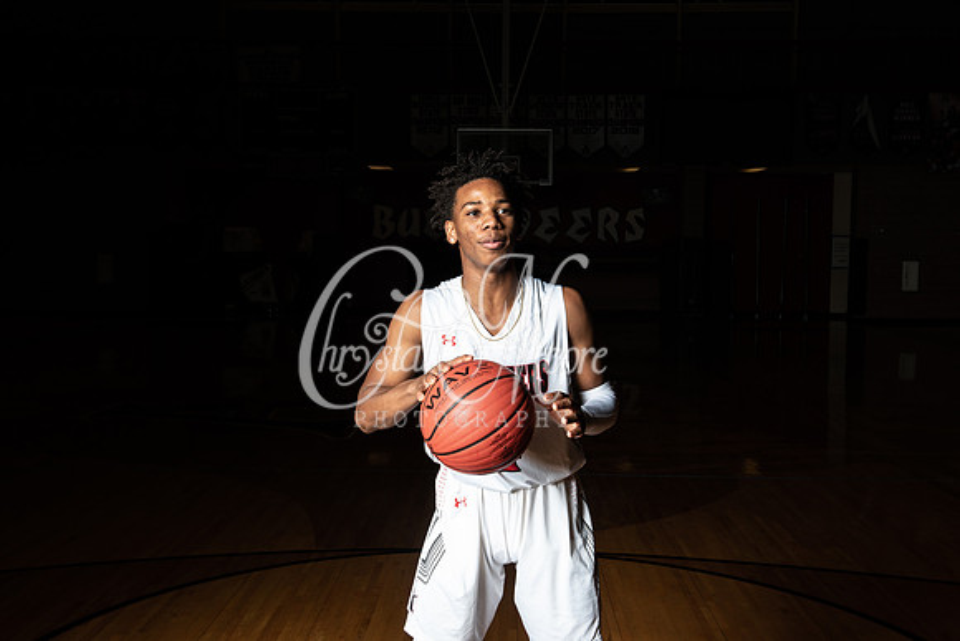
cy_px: 320
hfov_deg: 44.5
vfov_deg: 30.5
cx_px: 480
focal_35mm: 44
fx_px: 1174
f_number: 14
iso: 320
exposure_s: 1/200
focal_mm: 44
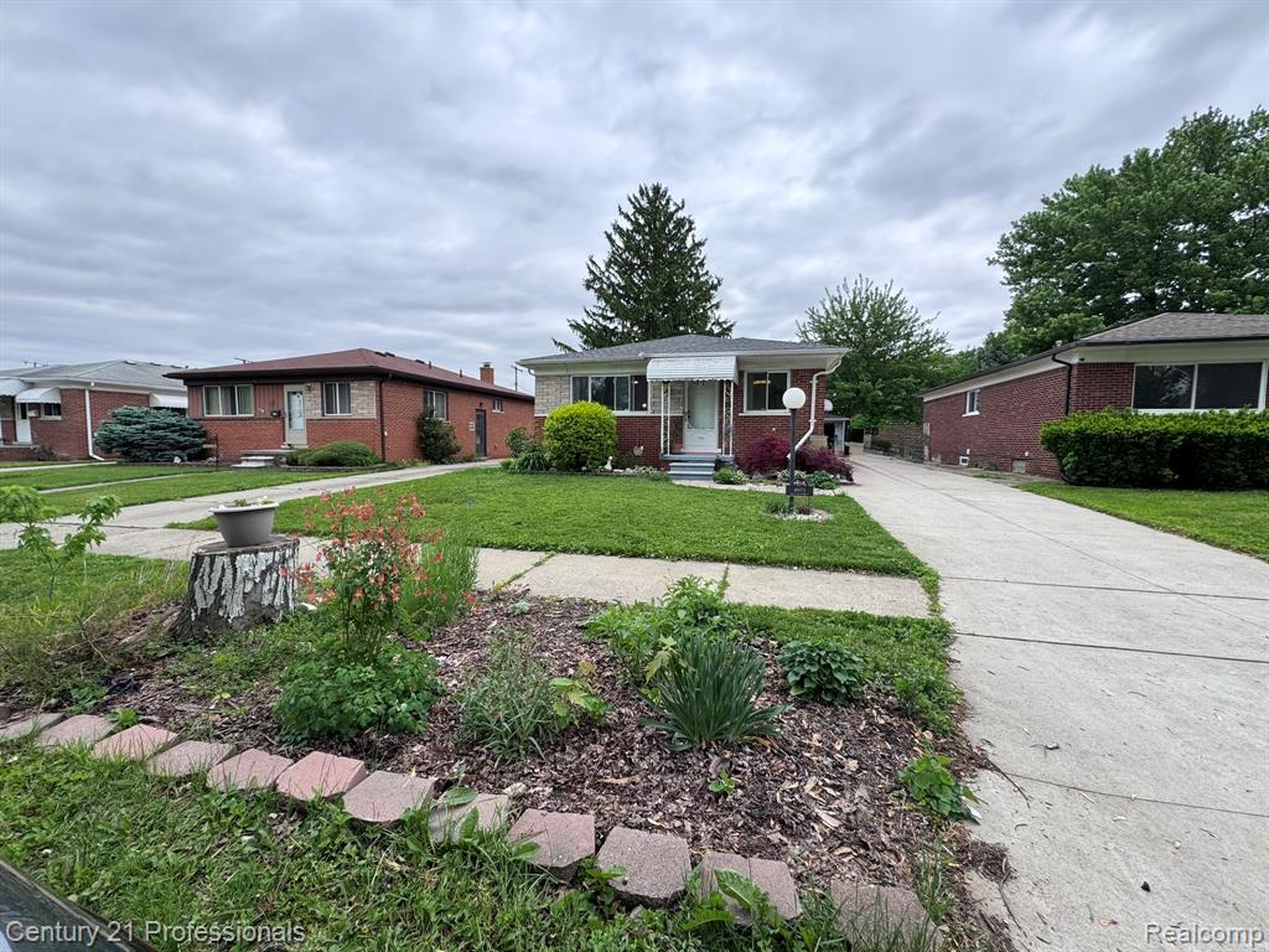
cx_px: 634
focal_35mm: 14
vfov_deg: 85.7
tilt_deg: -4.4
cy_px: 476
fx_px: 513
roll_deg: -0.6
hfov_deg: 102.1
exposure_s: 1/445
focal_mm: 2.22
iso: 40
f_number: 2.2
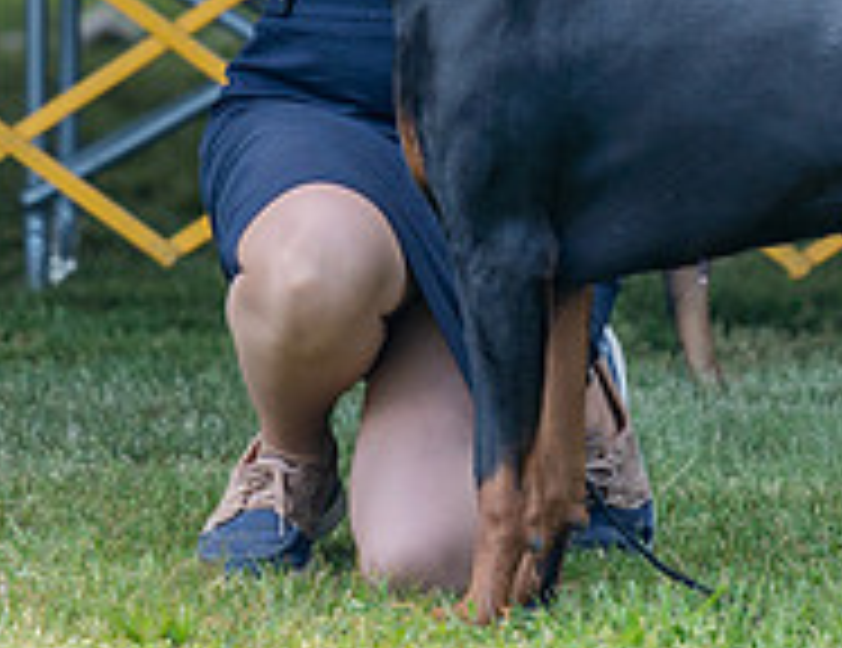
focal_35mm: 836
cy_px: -297
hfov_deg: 2.3
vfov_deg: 1.8
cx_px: 278
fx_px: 20532
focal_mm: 200
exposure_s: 1/800
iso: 125
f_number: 2.8
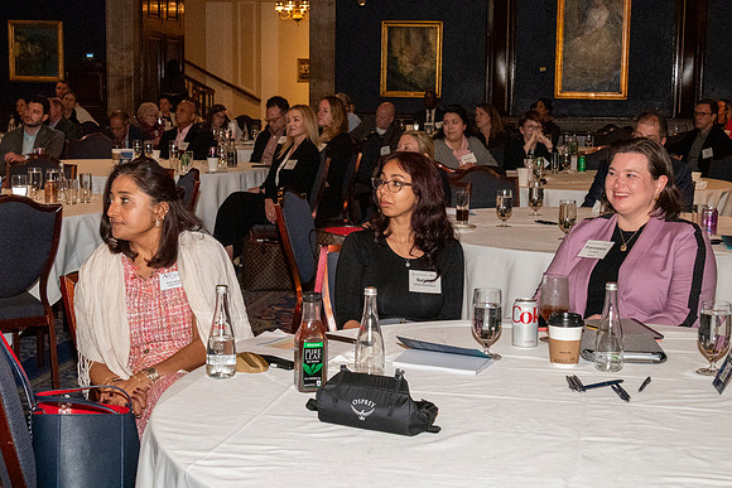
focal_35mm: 57
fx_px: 1159
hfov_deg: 35.0
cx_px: 366
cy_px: 244
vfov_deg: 23.8
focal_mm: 38
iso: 6400
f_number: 10
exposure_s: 1/100
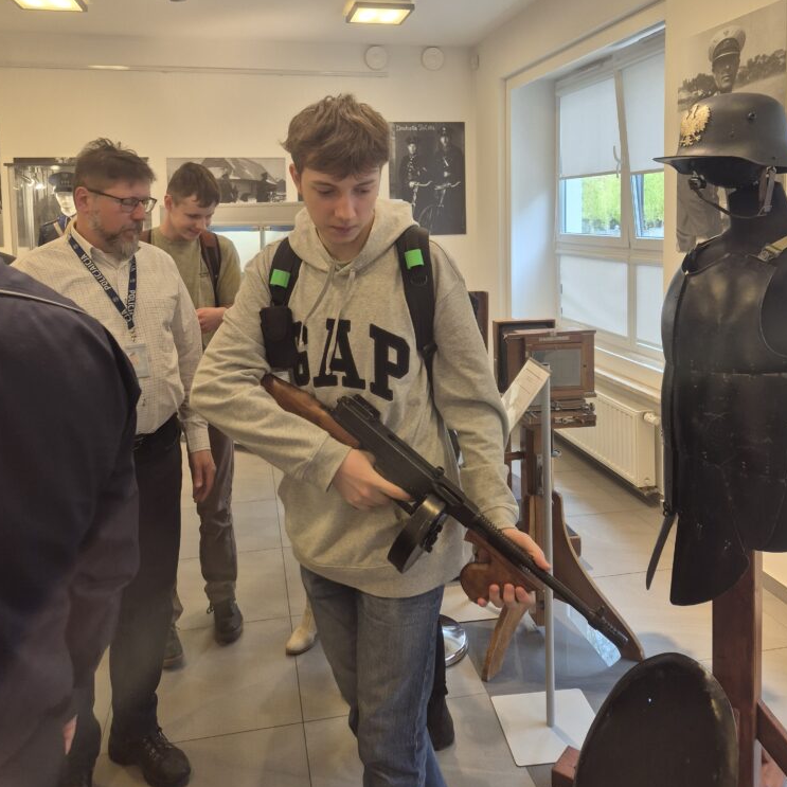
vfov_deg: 56.0
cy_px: 258
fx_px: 720
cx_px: 393
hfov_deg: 57.3
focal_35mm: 28
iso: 100
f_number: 1.8
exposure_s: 1/100
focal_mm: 5.4
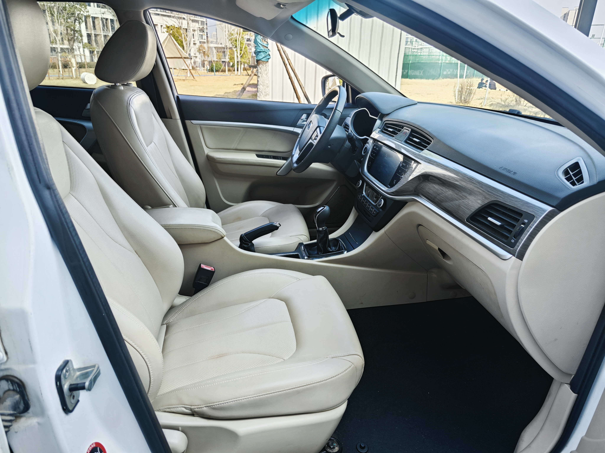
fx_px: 402
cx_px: 302
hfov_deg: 73.9
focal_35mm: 23
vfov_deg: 58.9
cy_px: 226
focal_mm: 5.43
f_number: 1.8
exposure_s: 1/100
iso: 64
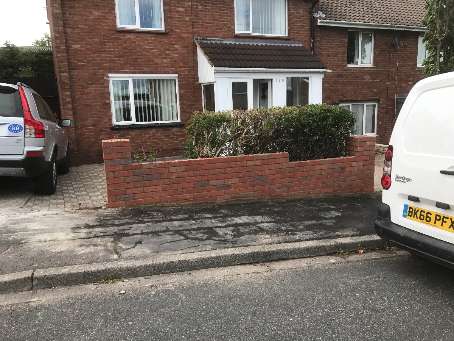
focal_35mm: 28
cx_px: 227
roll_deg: +3.2
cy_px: 170
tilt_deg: -9.6
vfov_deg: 49.7
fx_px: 367
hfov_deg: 63.4
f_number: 1.8
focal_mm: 3.99
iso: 20
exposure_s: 1/414
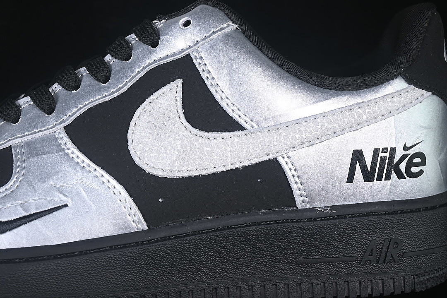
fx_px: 931
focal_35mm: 75
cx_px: 224
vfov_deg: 18.2
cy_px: 149
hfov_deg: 27.0
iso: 160
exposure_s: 1/60
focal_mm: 50
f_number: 6.3
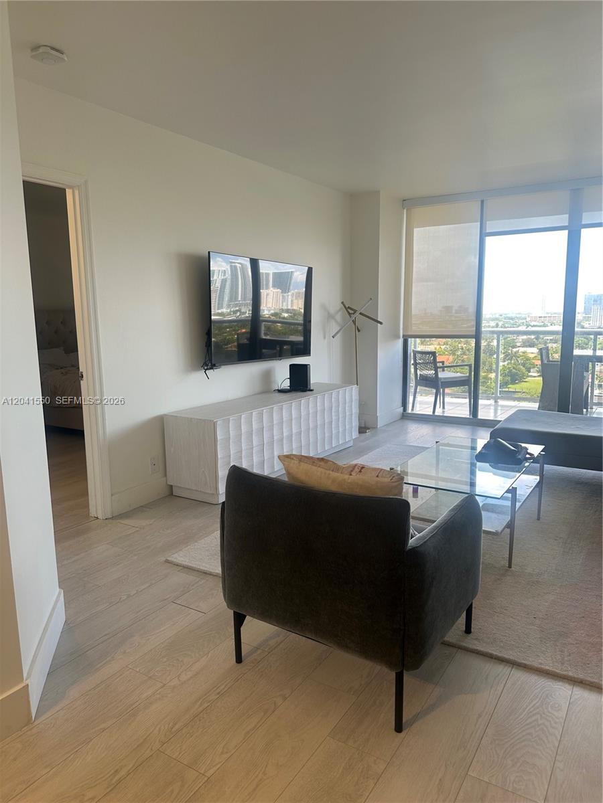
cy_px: 402
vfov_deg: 71.6
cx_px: 302
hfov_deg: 56.8
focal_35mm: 24
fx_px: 557
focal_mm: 6.86
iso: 64
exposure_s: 1/124
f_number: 1.78
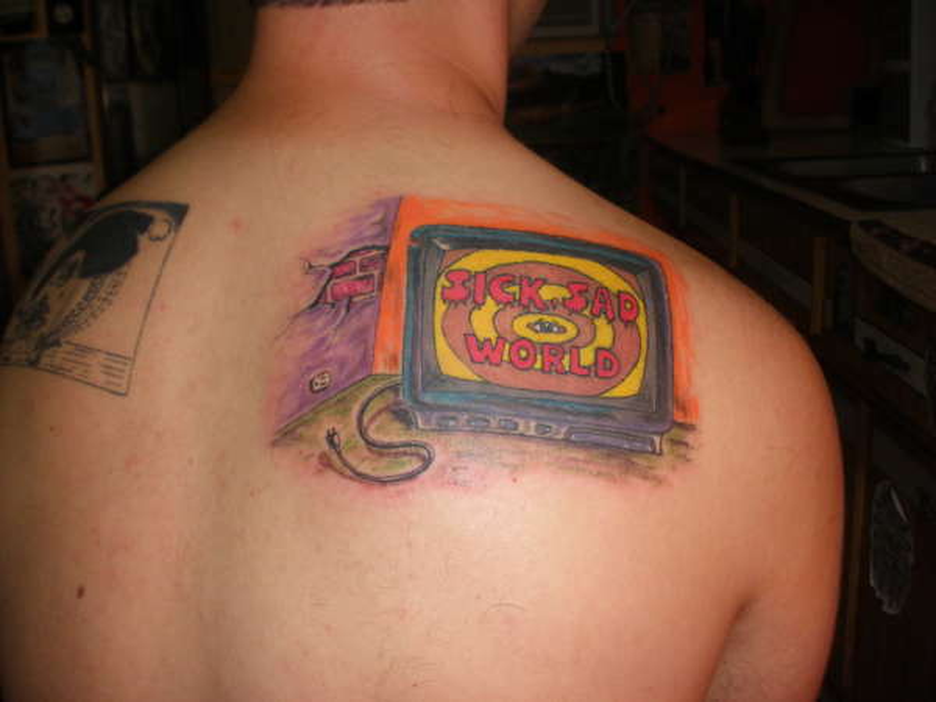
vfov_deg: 39.7
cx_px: 468
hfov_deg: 51.4
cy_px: 351
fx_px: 973
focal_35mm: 36
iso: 160
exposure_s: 1/30
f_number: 3.5
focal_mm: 6.3
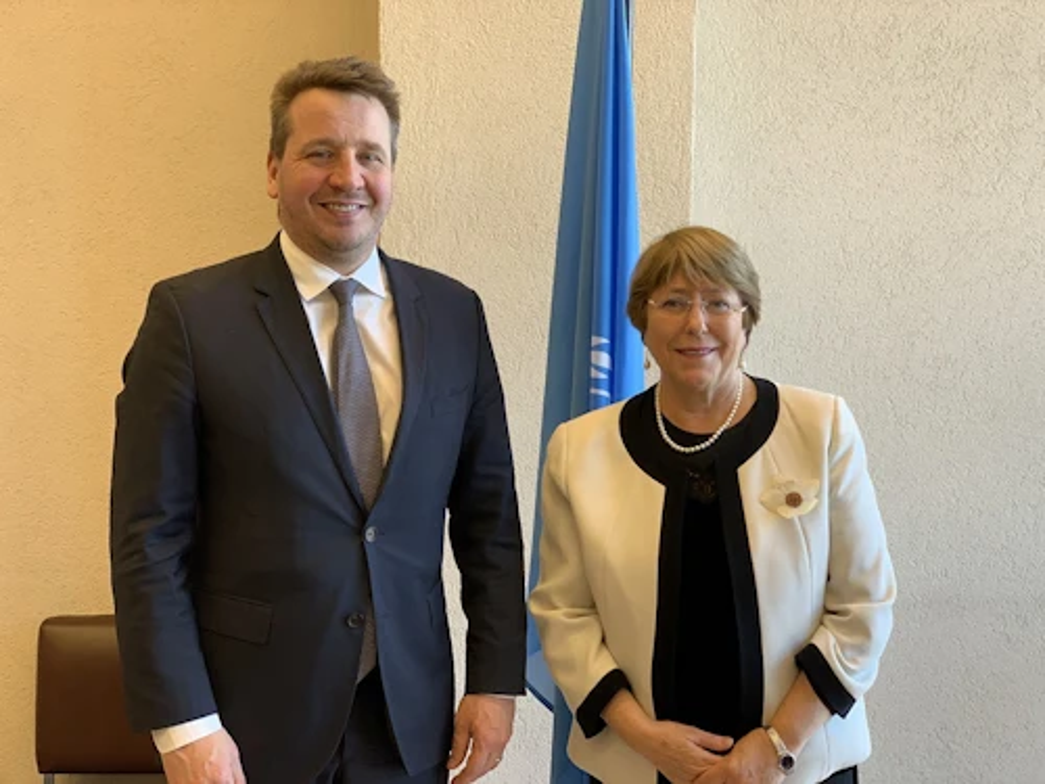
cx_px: 522
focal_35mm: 52
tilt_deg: -4.2
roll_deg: -0.8
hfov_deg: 36.8
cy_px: 392
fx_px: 1570
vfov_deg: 28.0
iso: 100
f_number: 2.4
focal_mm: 6
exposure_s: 1/122
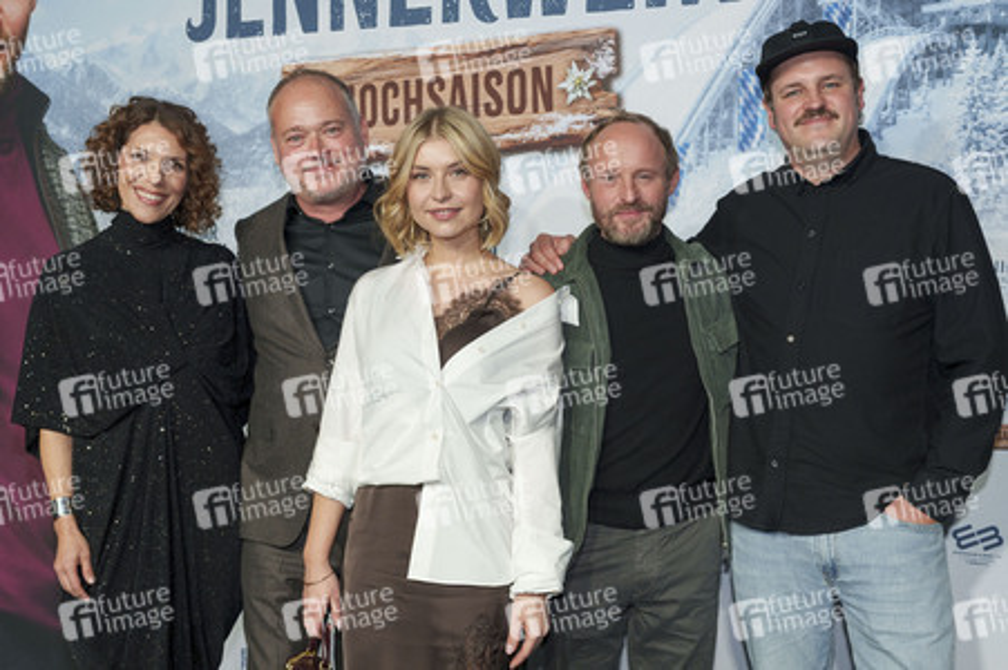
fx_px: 1203
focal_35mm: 43
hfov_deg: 45.5
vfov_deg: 31.1
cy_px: 335
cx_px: 504
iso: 800
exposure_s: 1/250
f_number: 4.5
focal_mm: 43
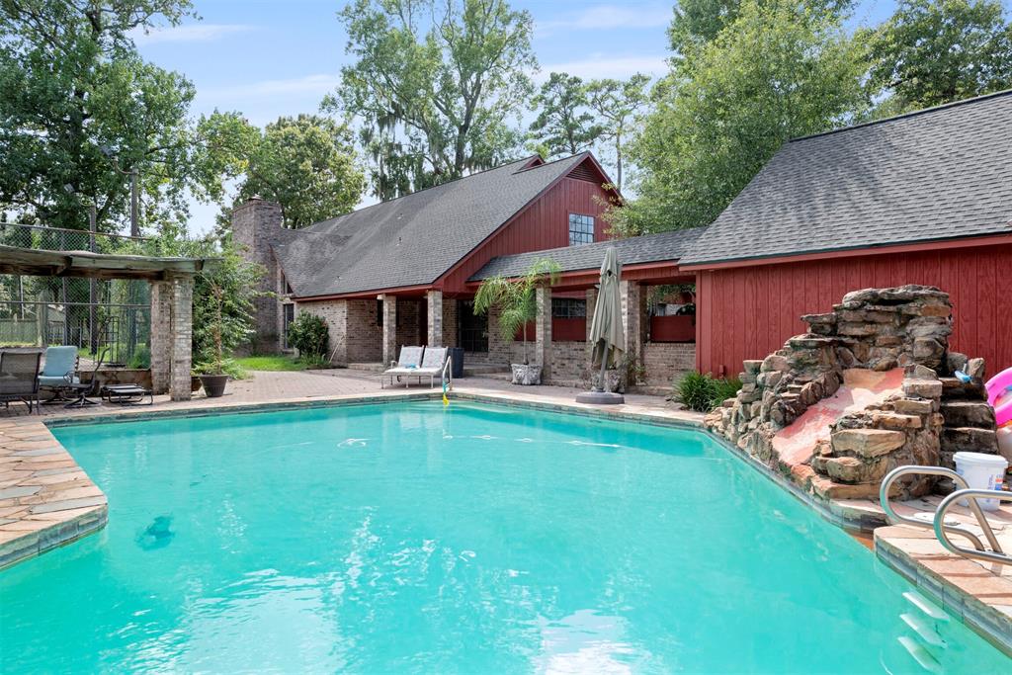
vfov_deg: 57.2
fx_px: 618
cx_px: 506
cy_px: 338
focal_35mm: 22
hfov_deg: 78.6
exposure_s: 1/200
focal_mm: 22
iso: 320
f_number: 7.1
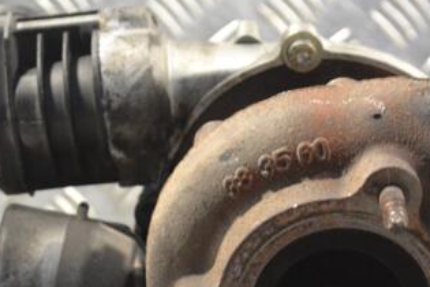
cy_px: 191
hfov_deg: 13.1
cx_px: 261
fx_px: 1875
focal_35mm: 157
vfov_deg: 8.7
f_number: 6.3
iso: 3200
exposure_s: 1/160
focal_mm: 55
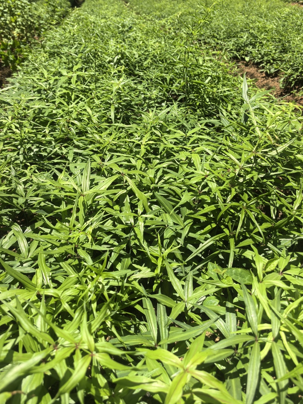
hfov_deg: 51.3
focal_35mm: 27
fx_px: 315
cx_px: 152
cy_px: 202
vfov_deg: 65.3
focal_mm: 6.98
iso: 200
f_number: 2
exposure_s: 1/5128
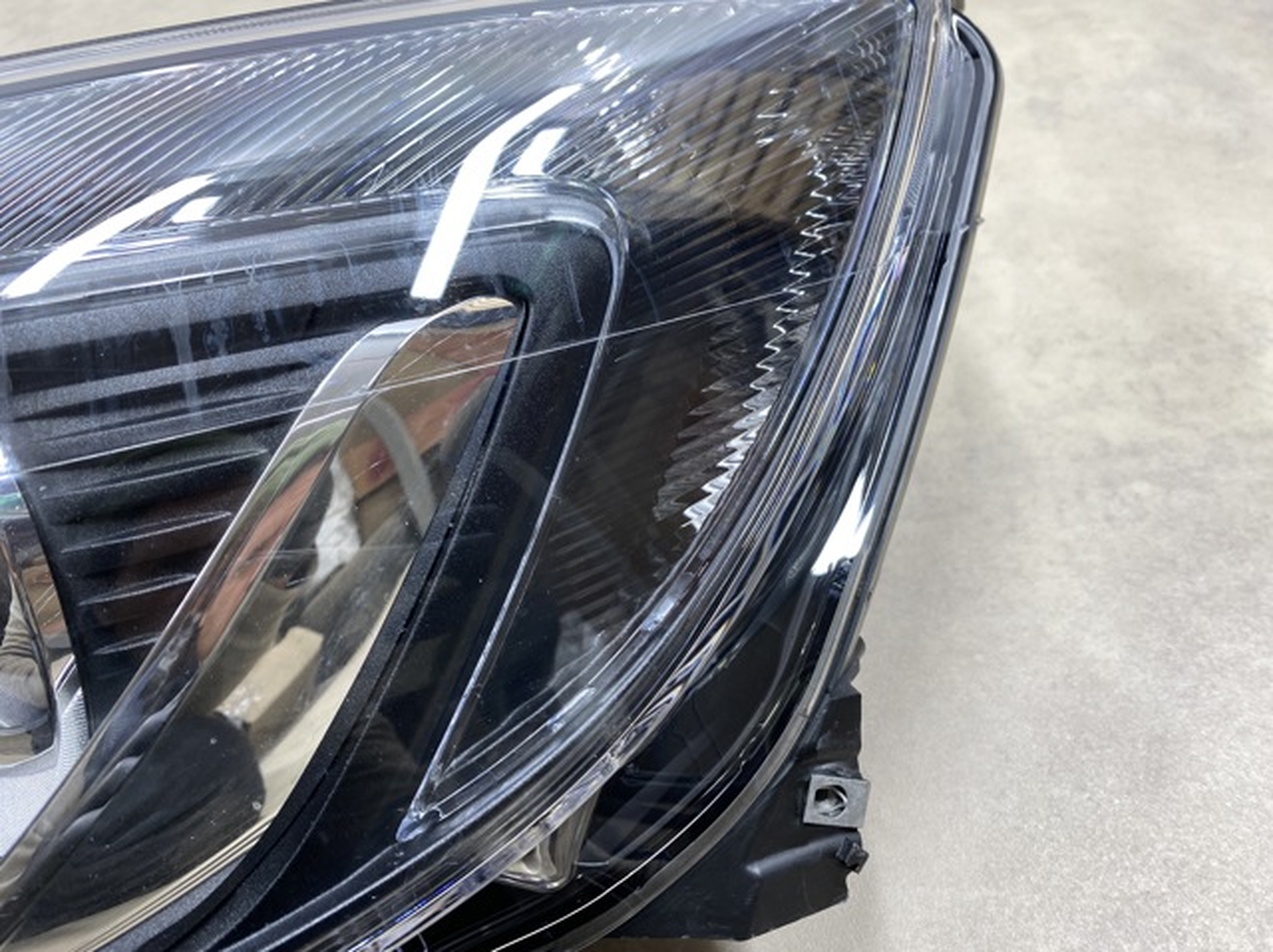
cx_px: 636
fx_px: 955
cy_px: 476
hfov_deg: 67.3
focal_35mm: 26
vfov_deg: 53.0
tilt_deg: -45.8
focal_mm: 4.25
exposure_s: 1/100
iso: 40
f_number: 1.8
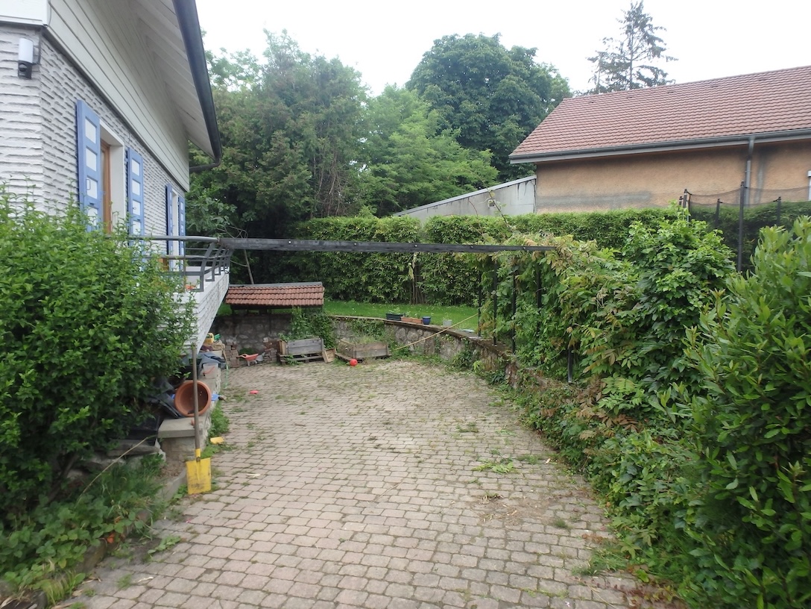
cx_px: 406
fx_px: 492
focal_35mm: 21
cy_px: 304
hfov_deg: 79.0
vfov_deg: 63.4
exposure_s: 1/125
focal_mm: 3.7
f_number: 3.5
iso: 125
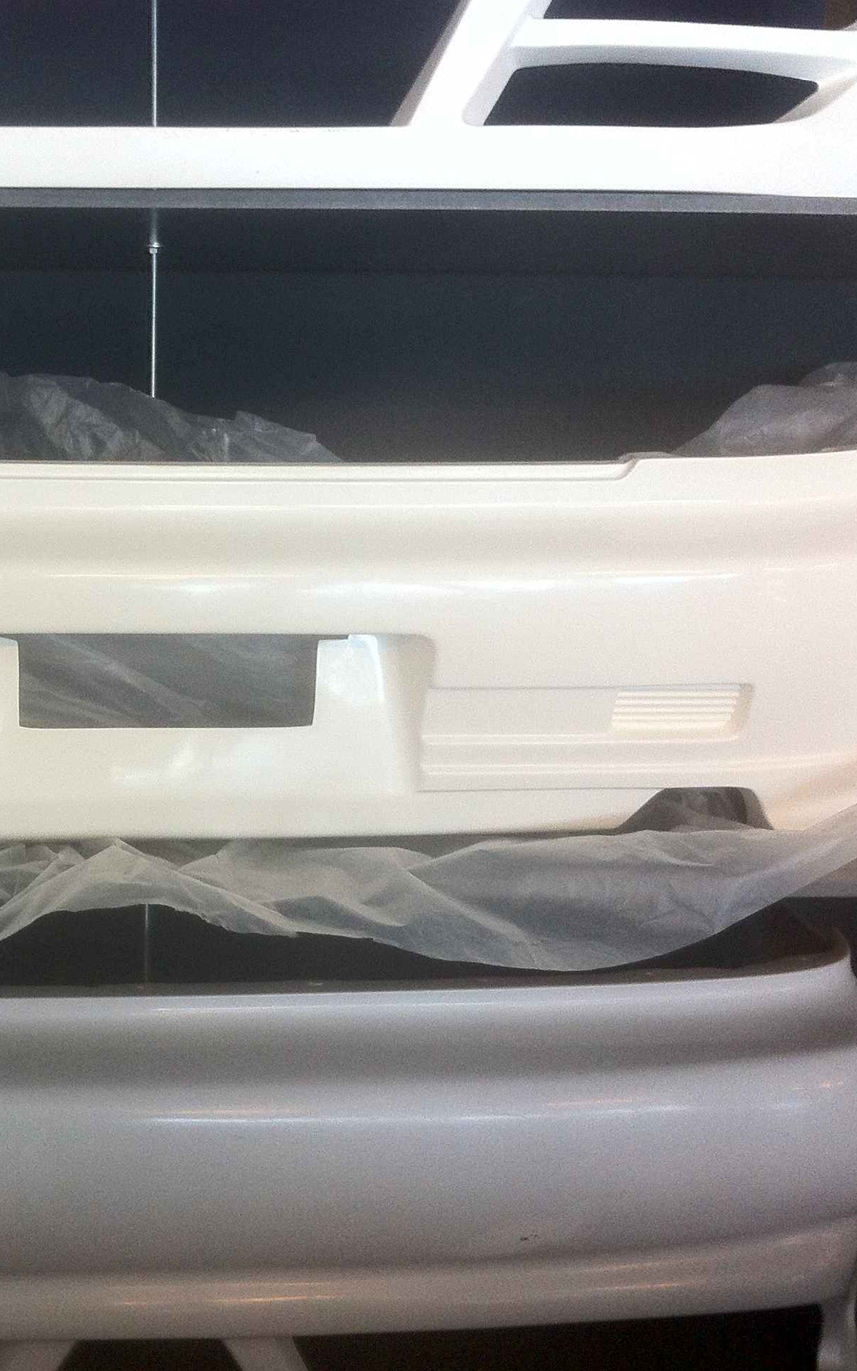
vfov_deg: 40.3
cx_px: 124
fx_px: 1868
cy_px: 681
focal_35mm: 50
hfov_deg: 25.2
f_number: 2.8
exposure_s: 1/15
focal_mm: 3.85
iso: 125
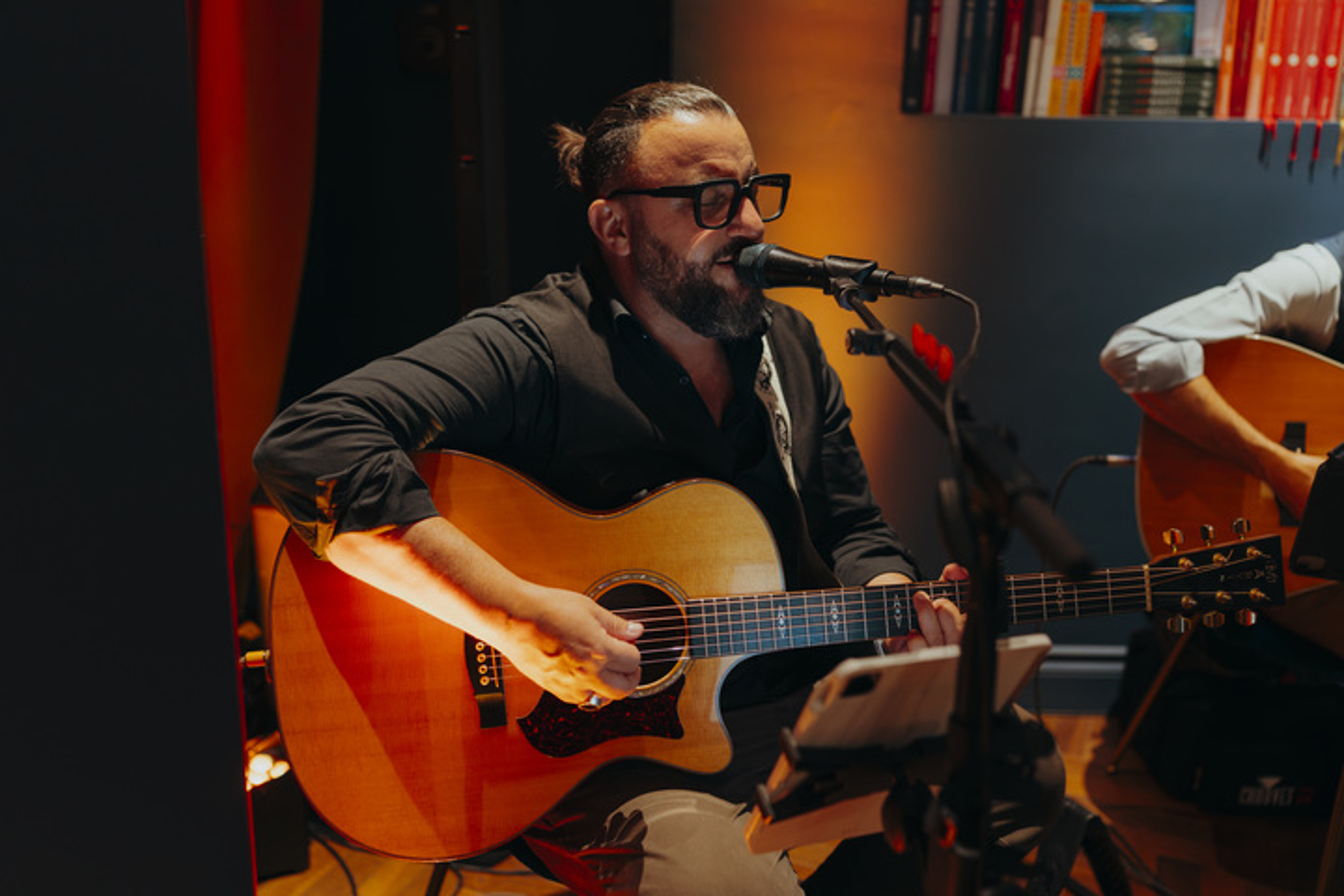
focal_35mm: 35
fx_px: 1307
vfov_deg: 37.9
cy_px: 448
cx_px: 672
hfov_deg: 54.4
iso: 1000
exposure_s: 1/160
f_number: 2
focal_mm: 35
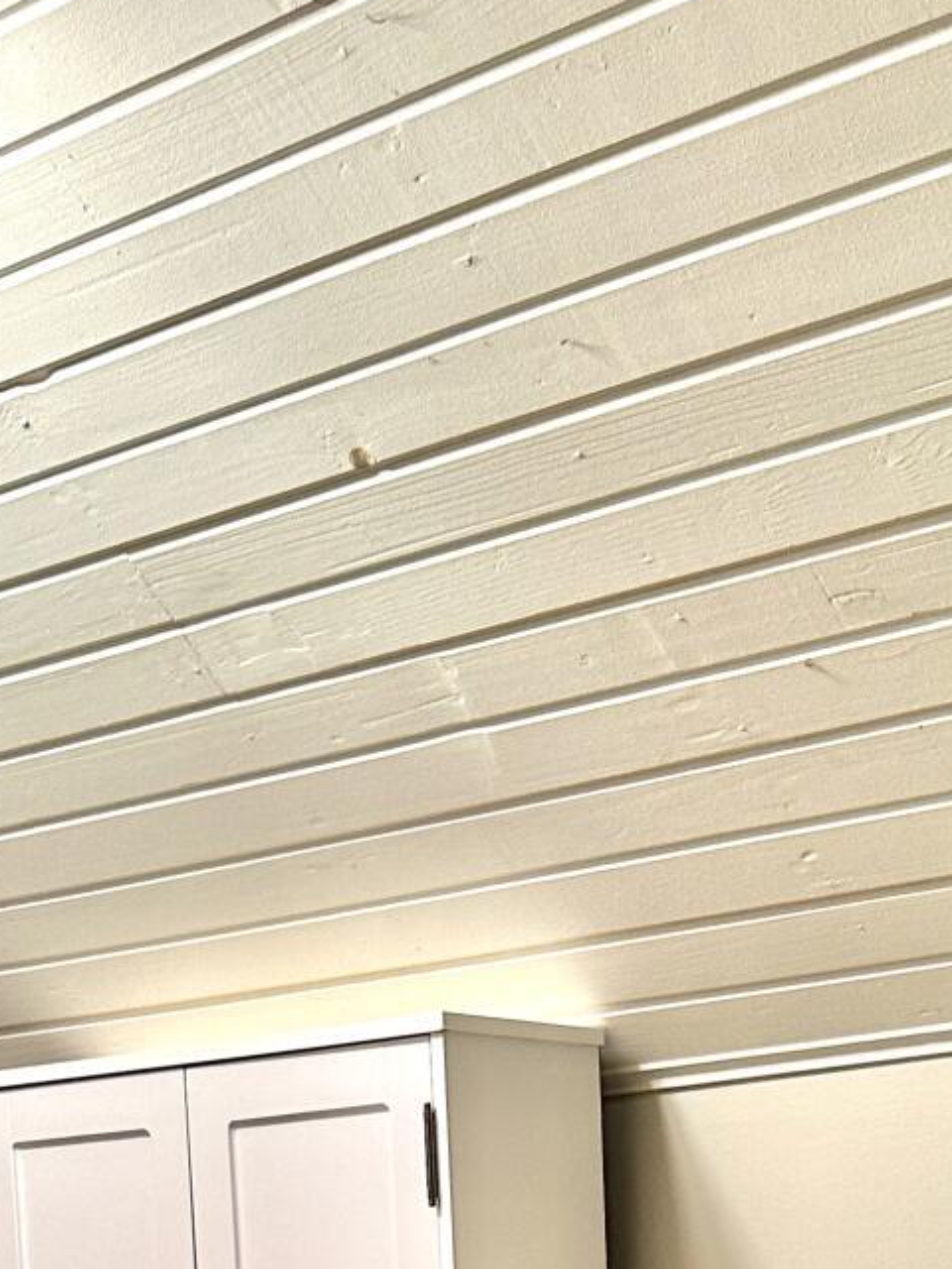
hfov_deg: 19.6
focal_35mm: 75
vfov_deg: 23.2
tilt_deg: -4.6
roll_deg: +1.1
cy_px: 1636
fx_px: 2750
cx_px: 617
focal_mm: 6.86
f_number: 1.78
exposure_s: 1/60
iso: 160
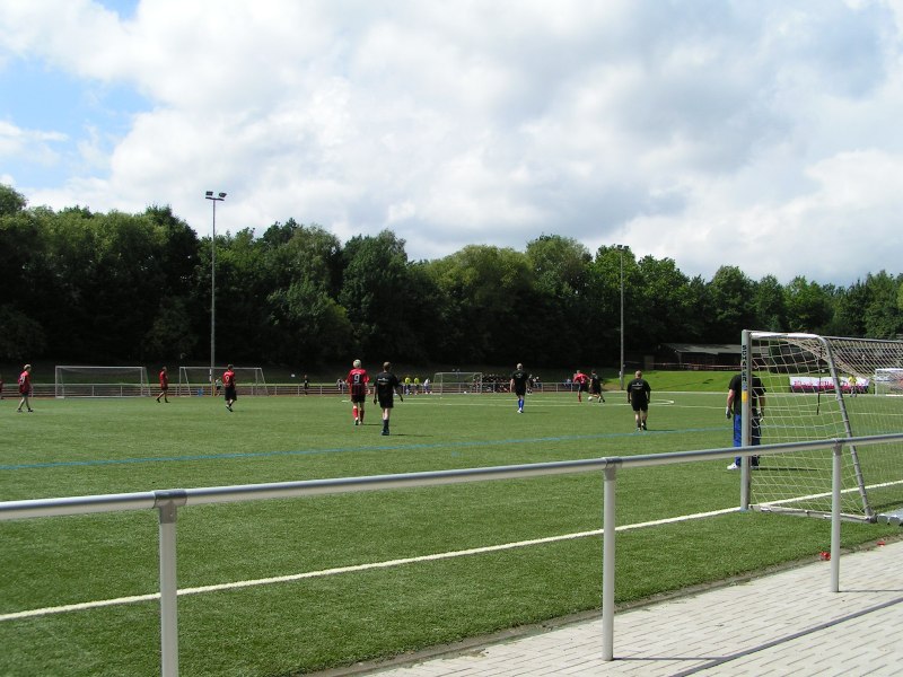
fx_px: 991
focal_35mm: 38
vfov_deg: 37.7
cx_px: 452
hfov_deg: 49.0
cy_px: 338
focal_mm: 5.8
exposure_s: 1/640
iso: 50
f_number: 5.6
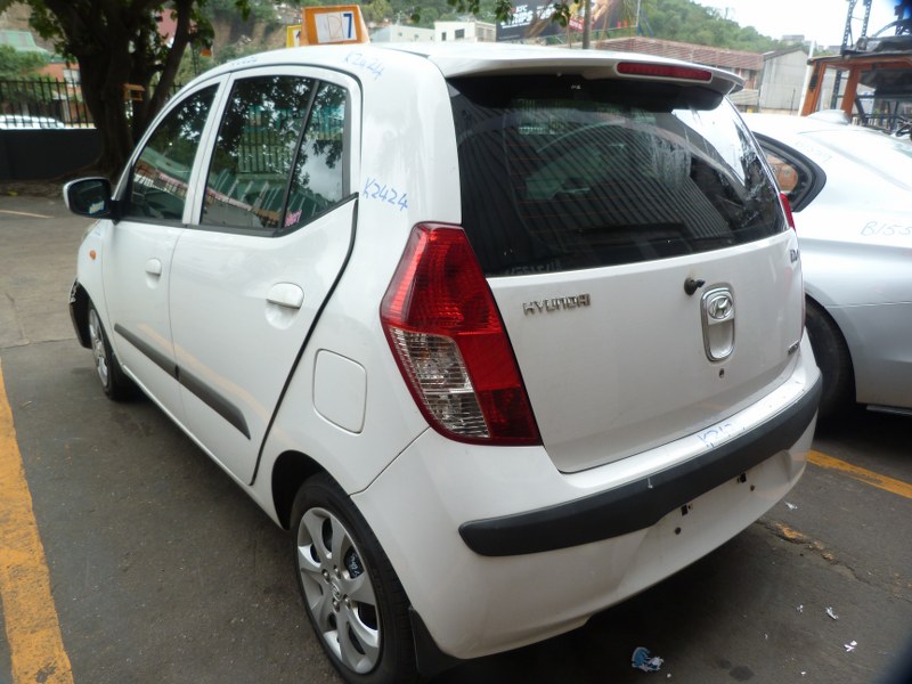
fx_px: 659
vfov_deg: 54.9
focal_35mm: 25
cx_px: 456
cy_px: 342
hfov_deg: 69.4
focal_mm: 4.5
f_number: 2.8
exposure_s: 1/80
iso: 80
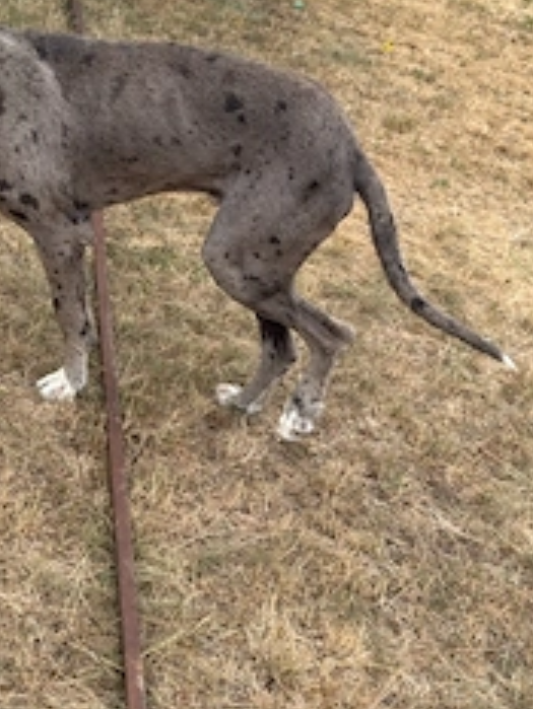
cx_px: 131
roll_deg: -14.6
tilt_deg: -28.3
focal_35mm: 60
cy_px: 417
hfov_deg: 24.2
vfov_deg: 32.1
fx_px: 1231
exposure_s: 1/901
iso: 64
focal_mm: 6.76
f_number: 1.78
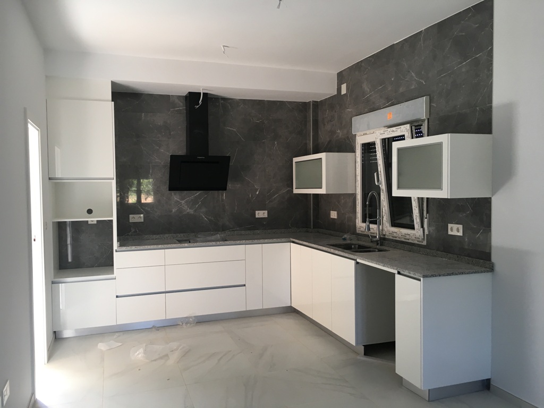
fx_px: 456
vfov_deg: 48.2
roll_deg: +0.4
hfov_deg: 61.7
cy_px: 204
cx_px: 272
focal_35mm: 29
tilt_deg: -2.5
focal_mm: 4.15
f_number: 2.2
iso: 32
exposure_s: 1/33
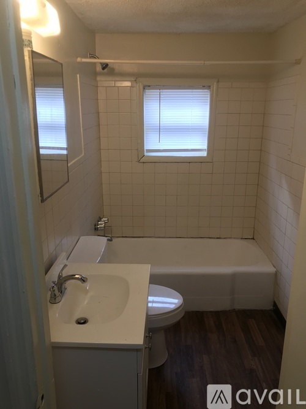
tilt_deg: -14.1
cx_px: 153
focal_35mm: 28
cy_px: 204
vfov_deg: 63.5
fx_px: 330
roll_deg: +0.5
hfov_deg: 49.7
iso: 20
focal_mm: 3.99
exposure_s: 1/40
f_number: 1.8
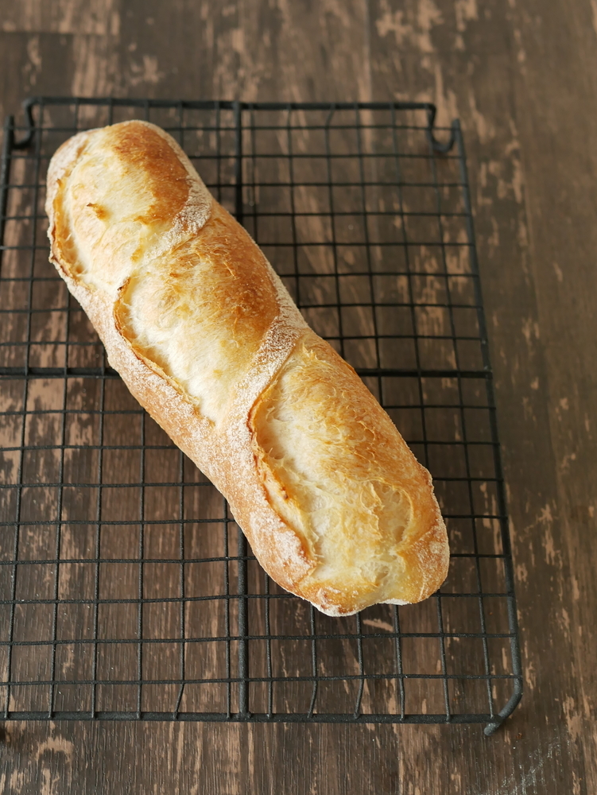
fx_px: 1379
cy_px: 394
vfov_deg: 32.2
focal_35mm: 60
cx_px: 240
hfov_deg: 24.4
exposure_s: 1/60
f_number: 3.2
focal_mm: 25
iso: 400
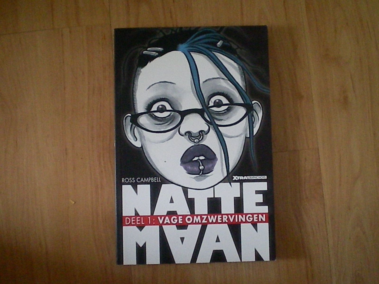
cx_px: 190
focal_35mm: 38
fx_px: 416
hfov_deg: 49.0
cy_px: 142
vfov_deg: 37.7
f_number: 3.1
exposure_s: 1/100
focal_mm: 6.3
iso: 981
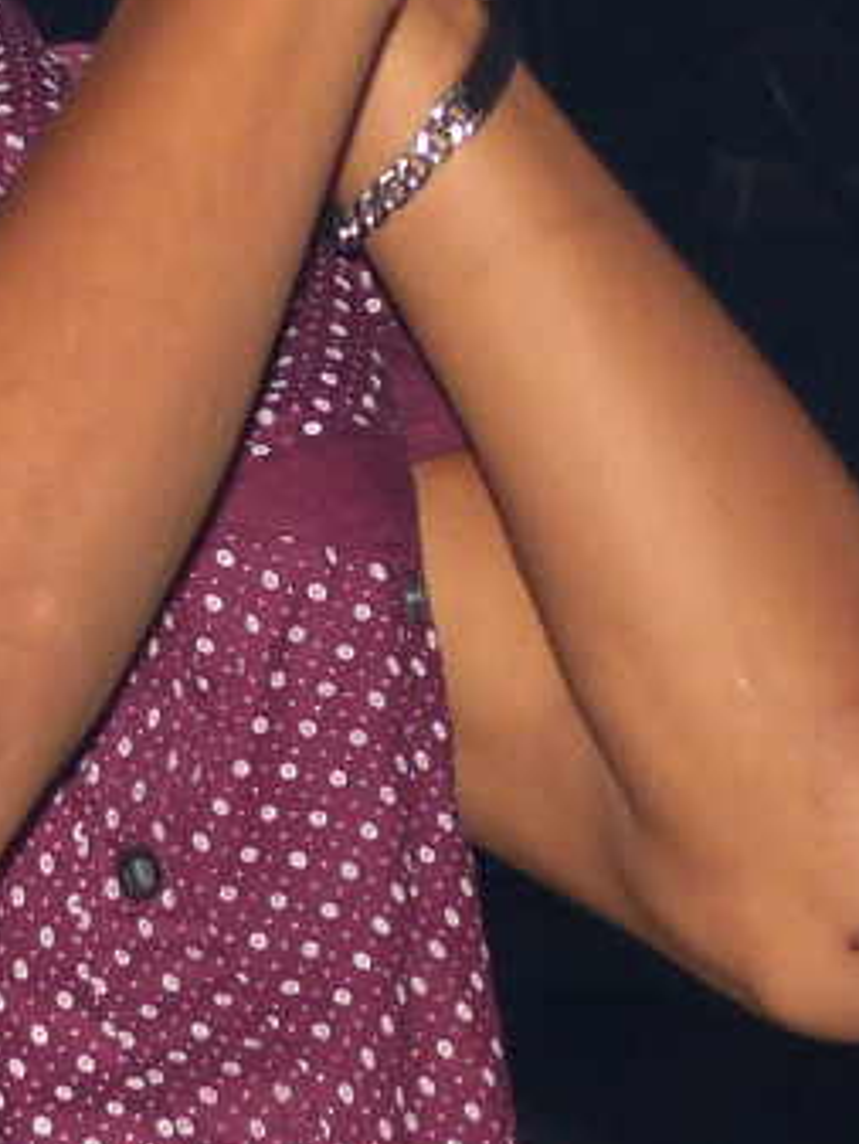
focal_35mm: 196
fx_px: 6481
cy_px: 14
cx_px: -3
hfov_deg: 7.5
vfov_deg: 10.0
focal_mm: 11.9
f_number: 2.8
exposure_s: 1/160
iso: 125
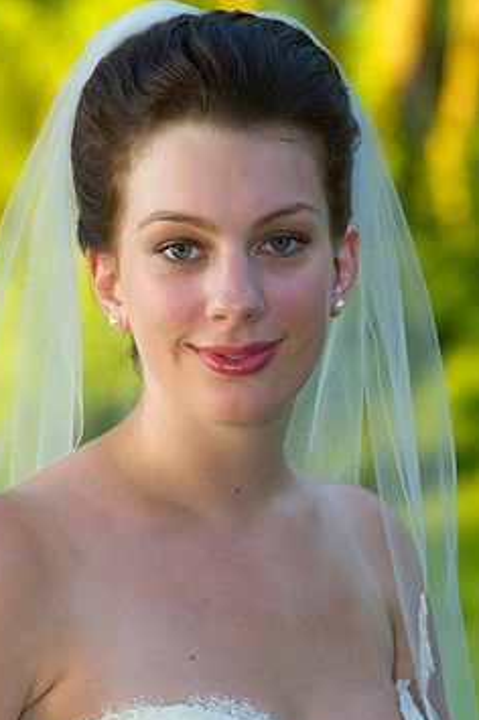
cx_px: 275
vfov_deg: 9.3
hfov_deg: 6.2
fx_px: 4439
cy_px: 422
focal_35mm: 222
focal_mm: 175
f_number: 5.6
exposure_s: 1/125
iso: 400
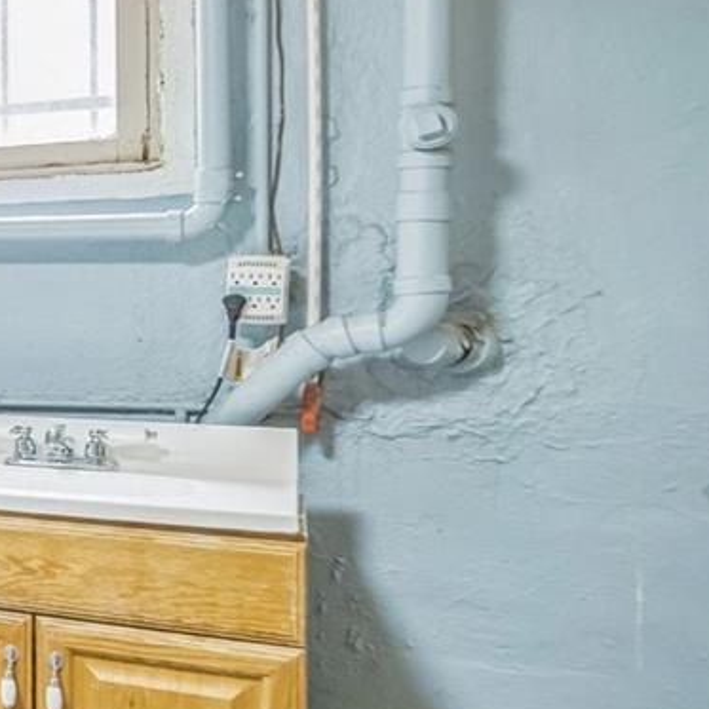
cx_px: -722
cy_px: 412
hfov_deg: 19.0
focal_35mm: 51
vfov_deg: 33.3
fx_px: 1182
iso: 400
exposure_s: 1/8
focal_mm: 14
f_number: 7.1
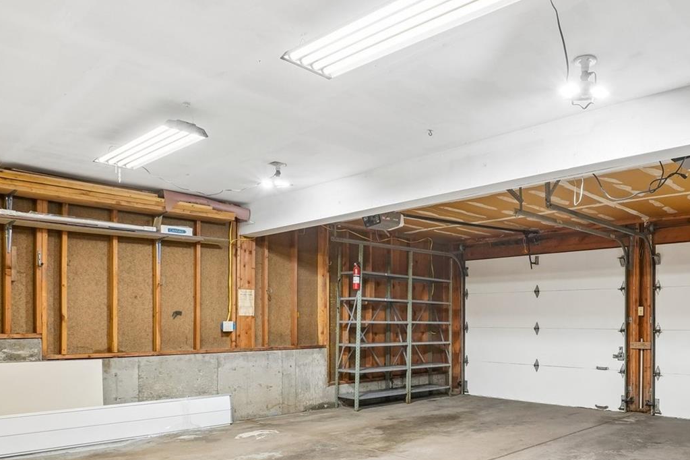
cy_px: 333
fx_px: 494
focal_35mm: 26
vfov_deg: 48.4
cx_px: 471
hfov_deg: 67.5
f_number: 8
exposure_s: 1/30
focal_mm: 11
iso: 500
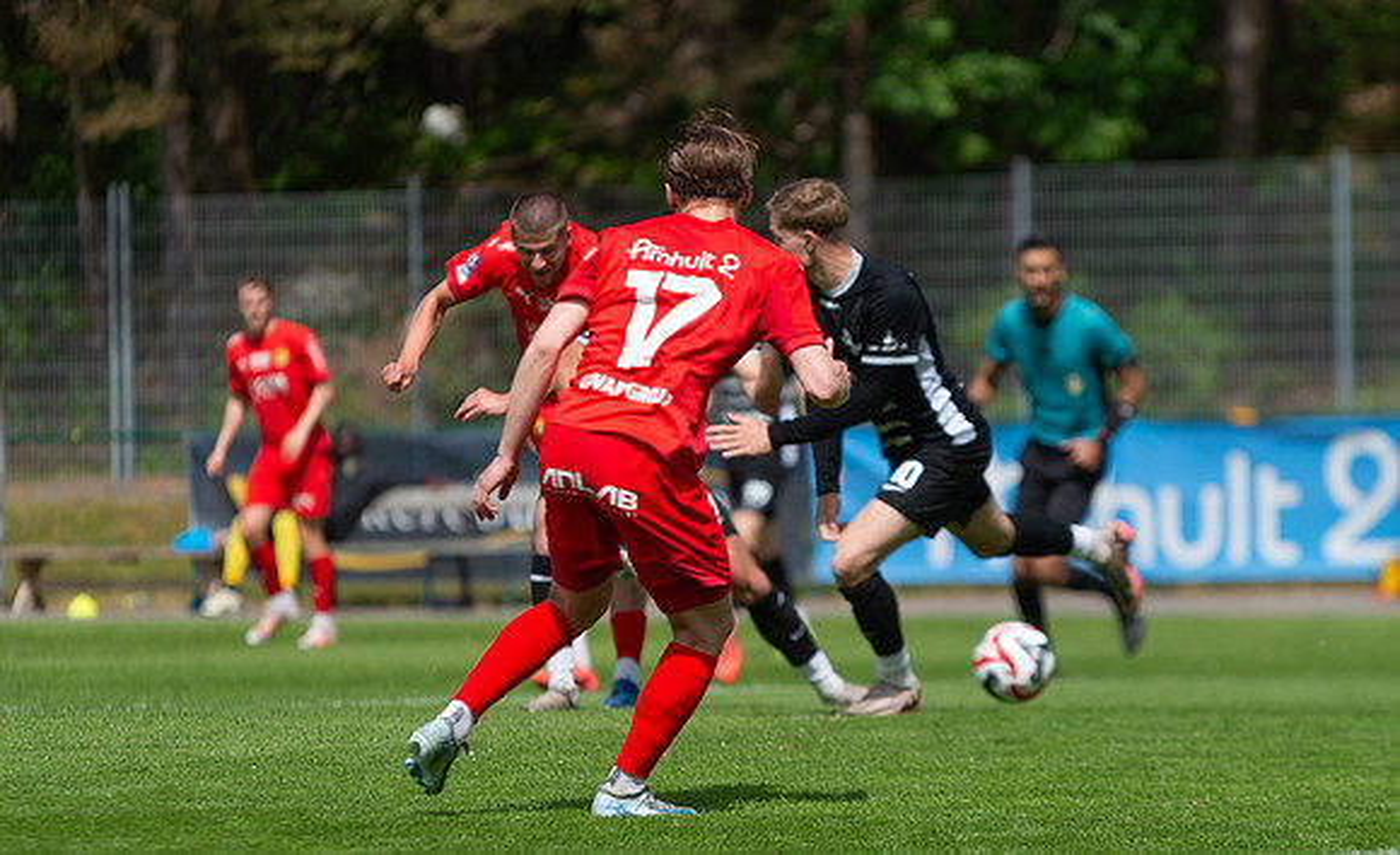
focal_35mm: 323
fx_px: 12249
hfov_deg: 6.5
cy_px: 495
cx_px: 704
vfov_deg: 4.0
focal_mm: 200
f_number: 3.2
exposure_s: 1/2500
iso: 100
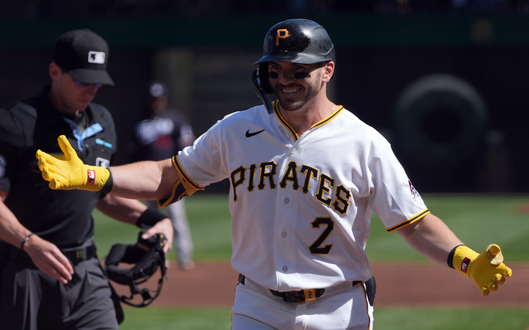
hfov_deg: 7.6
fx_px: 3993
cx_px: 264
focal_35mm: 277
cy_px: 174
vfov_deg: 4.7
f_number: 5.6
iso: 400
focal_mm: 271
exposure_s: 1/2000
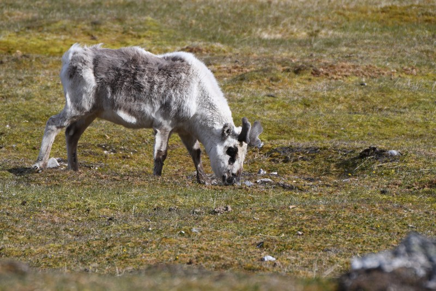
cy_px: 146
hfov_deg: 4.0
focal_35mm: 510
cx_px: 218
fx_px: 6175
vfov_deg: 2.7
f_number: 6.3
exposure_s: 1/2000
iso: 400
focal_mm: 340
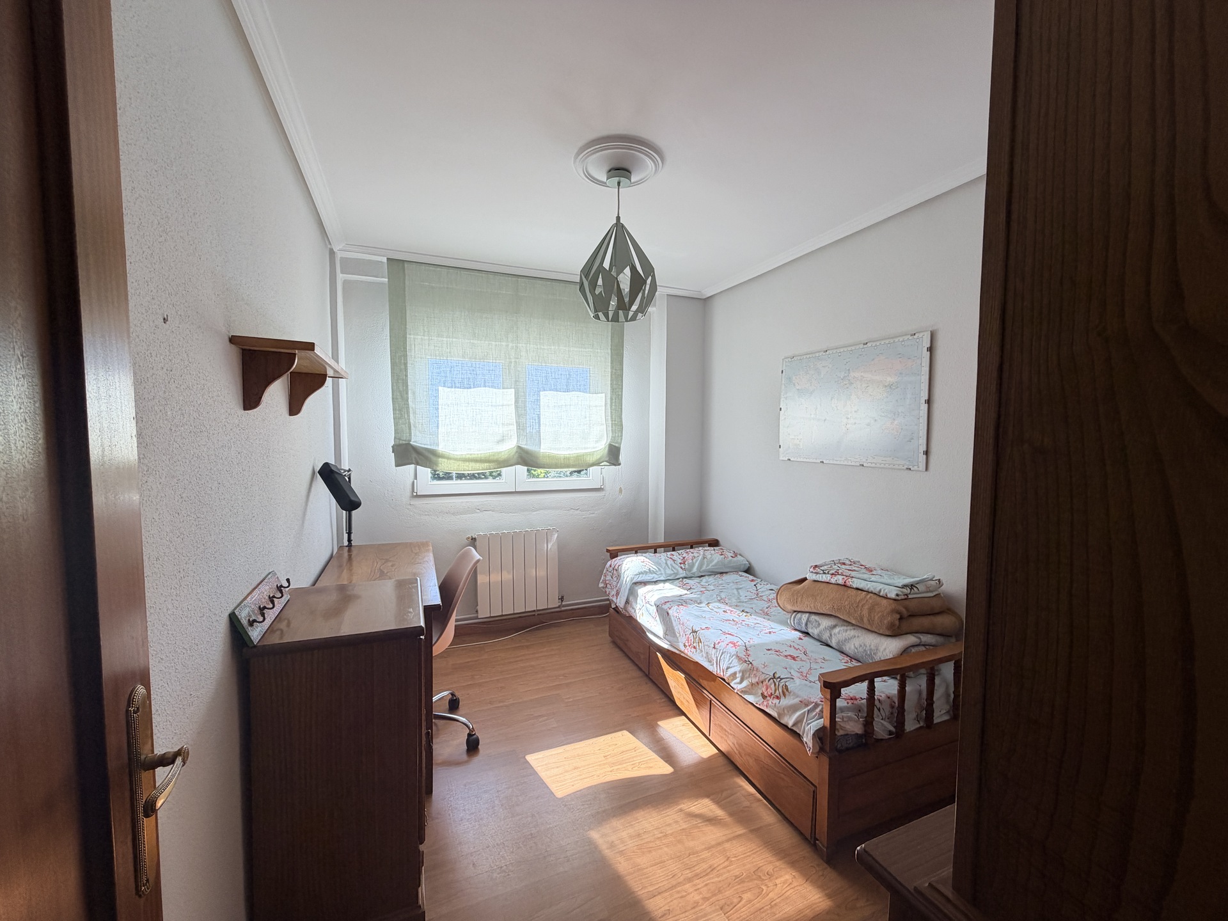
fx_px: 497
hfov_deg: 102.1
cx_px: 614
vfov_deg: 85.7
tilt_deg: -3.5
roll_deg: -0.7
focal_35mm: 14
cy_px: 460
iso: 64
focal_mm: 2.22
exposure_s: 1/188
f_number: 2.2
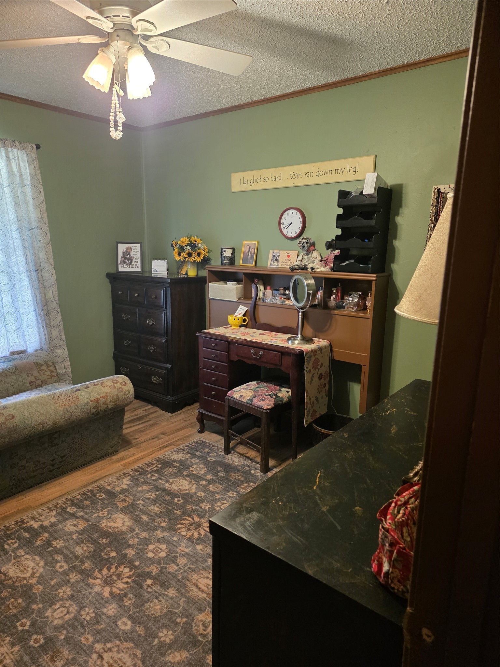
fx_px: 443
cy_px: 334
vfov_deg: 73.9
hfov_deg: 58.9
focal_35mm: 23
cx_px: 250
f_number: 1.7
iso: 800
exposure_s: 1/120
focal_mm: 6.25
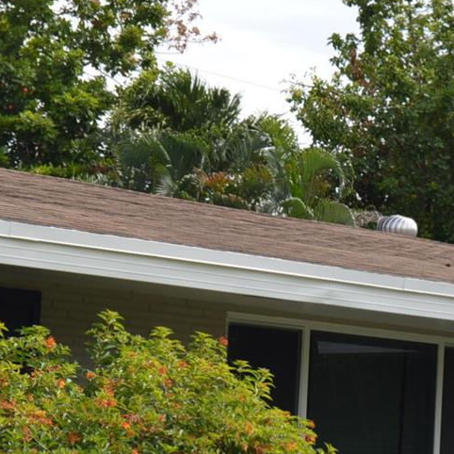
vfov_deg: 13.3
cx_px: 329
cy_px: 372
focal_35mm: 130
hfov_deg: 13.4
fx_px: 1929
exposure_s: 1/250
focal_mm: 24
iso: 100
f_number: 8
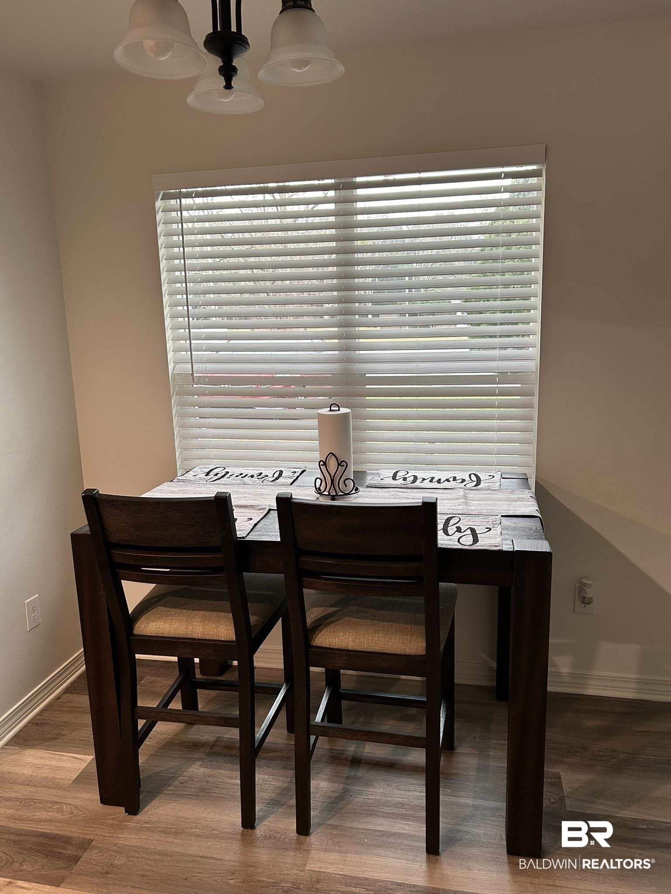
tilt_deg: -9.6
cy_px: 447
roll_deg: +1.1
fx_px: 672
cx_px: 336
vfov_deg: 67.3
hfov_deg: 53.1
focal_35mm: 26
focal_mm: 5.7
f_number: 1.5
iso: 125
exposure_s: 1/60
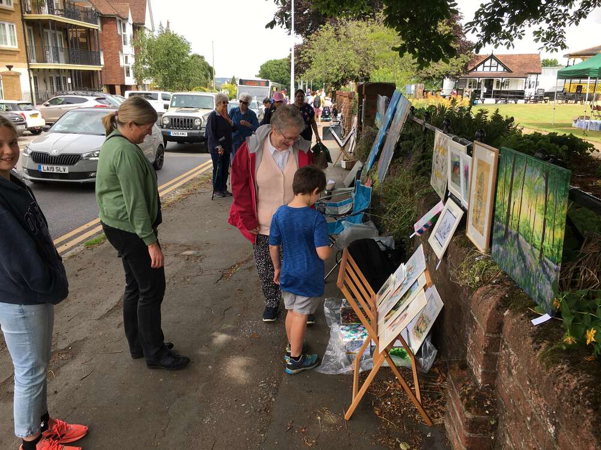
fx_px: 503
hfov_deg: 61.7
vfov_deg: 48.2
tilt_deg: -16.1
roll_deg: -0.9
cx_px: 300
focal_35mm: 29
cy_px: 225
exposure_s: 1/396
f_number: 2.2
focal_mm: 4.15
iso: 25
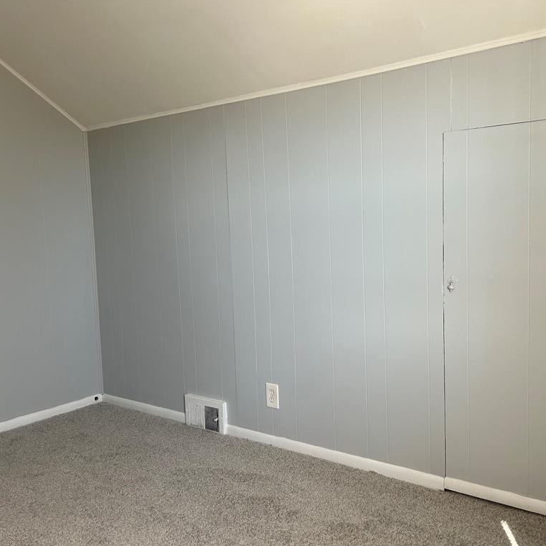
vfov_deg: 52.5
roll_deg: +1.1
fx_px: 553
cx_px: 332
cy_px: 273
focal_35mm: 31
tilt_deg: -6.0
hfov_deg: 52.1
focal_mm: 5.7
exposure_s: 1/121
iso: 100
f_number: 1.5
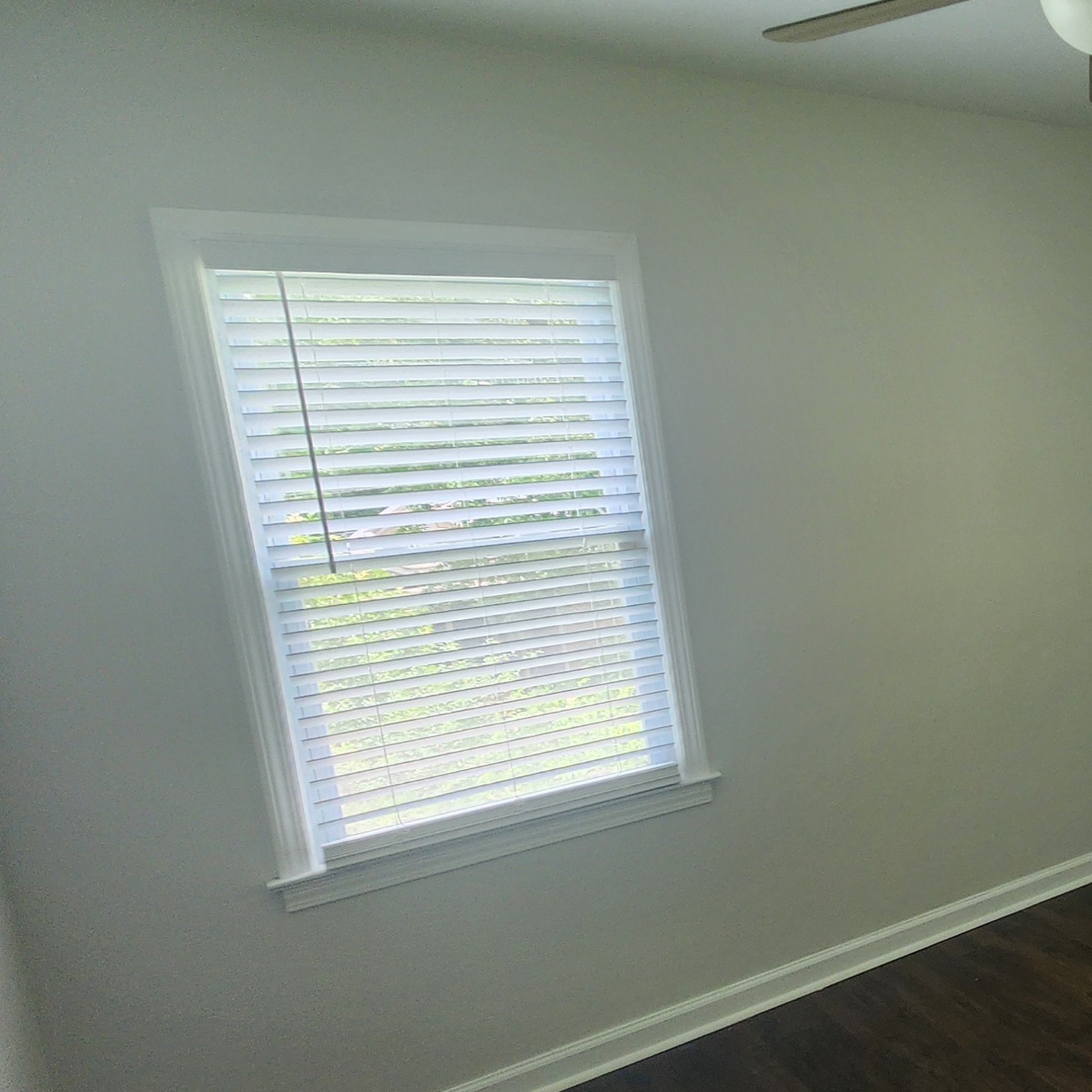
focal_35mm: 27
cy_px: 606
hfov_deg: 47.4
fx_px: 964
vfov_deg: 58.9
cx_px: 1127
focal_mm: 2.2
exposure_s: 1/60
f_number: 2.2
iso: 125
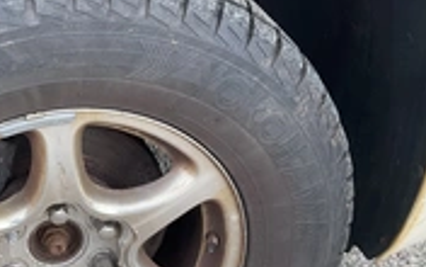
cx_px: 22
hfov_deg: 28.0
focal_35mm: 70
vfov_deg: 18.5
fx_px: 813
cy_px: 189
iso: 25
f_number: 1.8
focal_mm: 3
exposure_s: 1/180
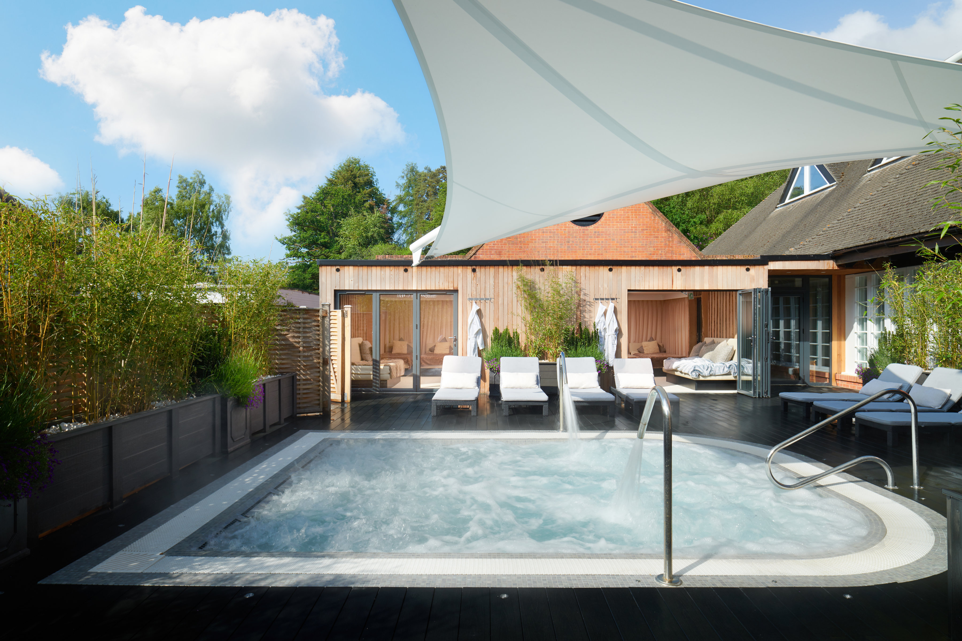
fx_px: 561
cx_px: 481
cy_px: 320
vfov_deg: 59.5
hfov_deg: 81.2
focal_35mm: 21
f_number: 16
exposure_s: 1/40
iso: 160
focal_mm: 21
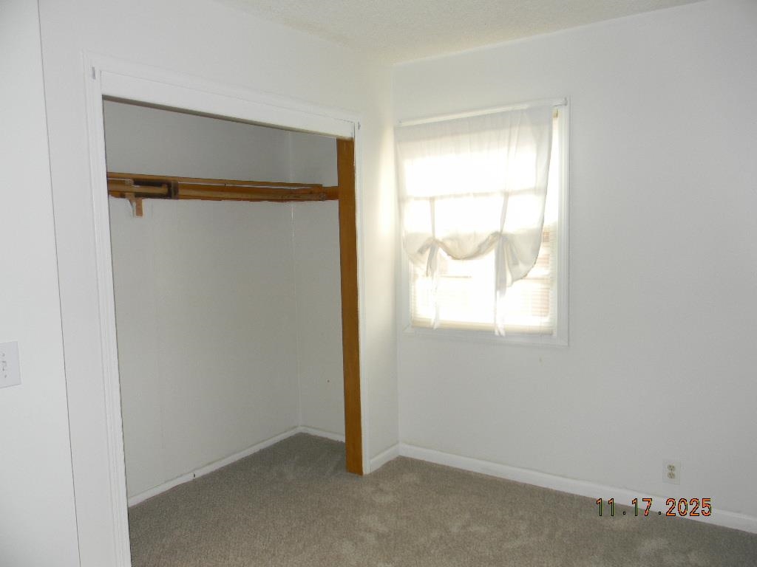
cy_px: 284
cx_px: 378
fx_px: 612
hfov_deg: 63.4
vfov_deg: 49.7
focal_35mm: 28
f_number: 3.5
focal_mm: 5
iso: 95
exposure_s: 1/30
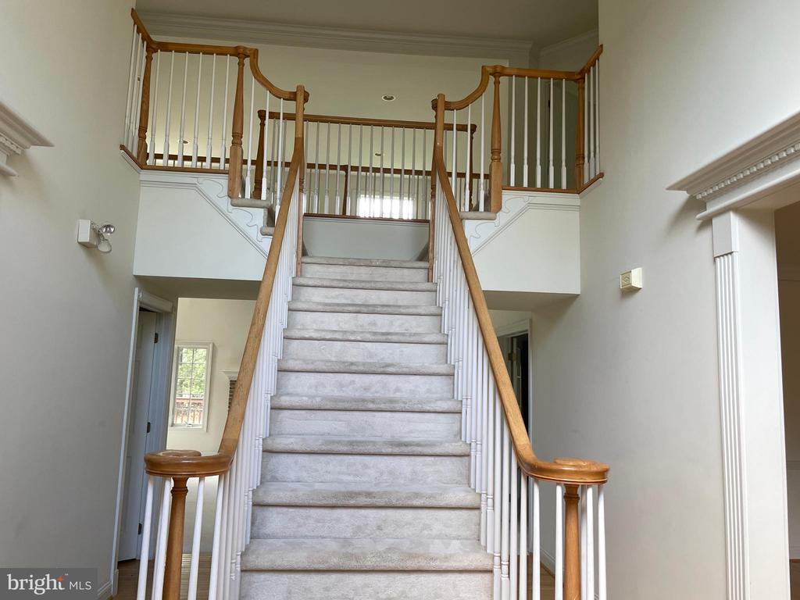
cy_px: 300
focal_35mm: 26
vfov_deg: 53.1
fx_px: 601
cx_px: 400
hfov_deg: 67.3
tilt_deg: +7.0
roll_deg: -1.3
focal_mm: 4.2
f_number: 1.6
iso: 125
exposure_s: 1/121
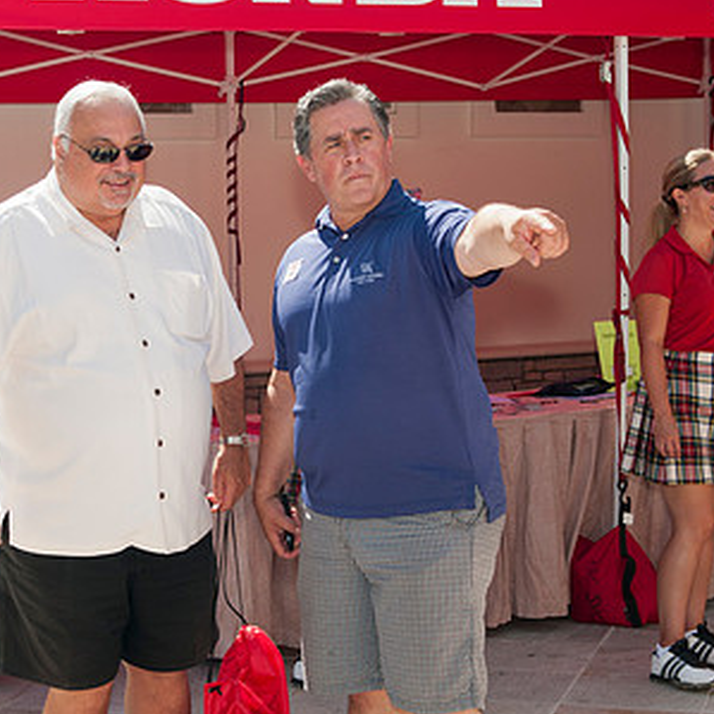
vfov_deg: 21.9
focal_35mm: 79
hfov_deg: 21.6
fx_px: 1844
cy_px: 371
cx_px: 139
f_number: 6.3
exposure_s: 1/160
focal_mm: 32
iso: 200
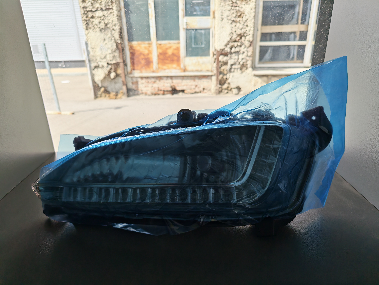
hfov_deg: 73.9
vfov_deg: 58.9
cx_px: 190
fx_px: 252
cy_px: 142
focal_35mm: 23
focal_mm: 5.4
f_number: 1.6
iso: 50
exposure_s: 1/540
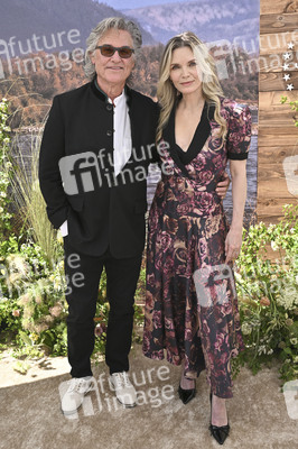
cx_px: 149
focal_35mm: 35
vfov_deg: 54.5
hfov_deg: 37.8
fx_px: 435
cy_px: 224
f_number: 7.1
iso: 250
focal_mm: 35
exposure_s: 1/320
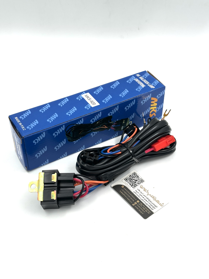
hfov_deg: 30.3
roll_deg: -1.4
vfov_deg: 39.7
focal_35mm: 48
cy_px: 140
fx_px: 386
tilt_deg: -43.3
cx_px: 104
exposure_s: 1/260
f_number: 1.78
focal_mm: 6.86
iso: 64
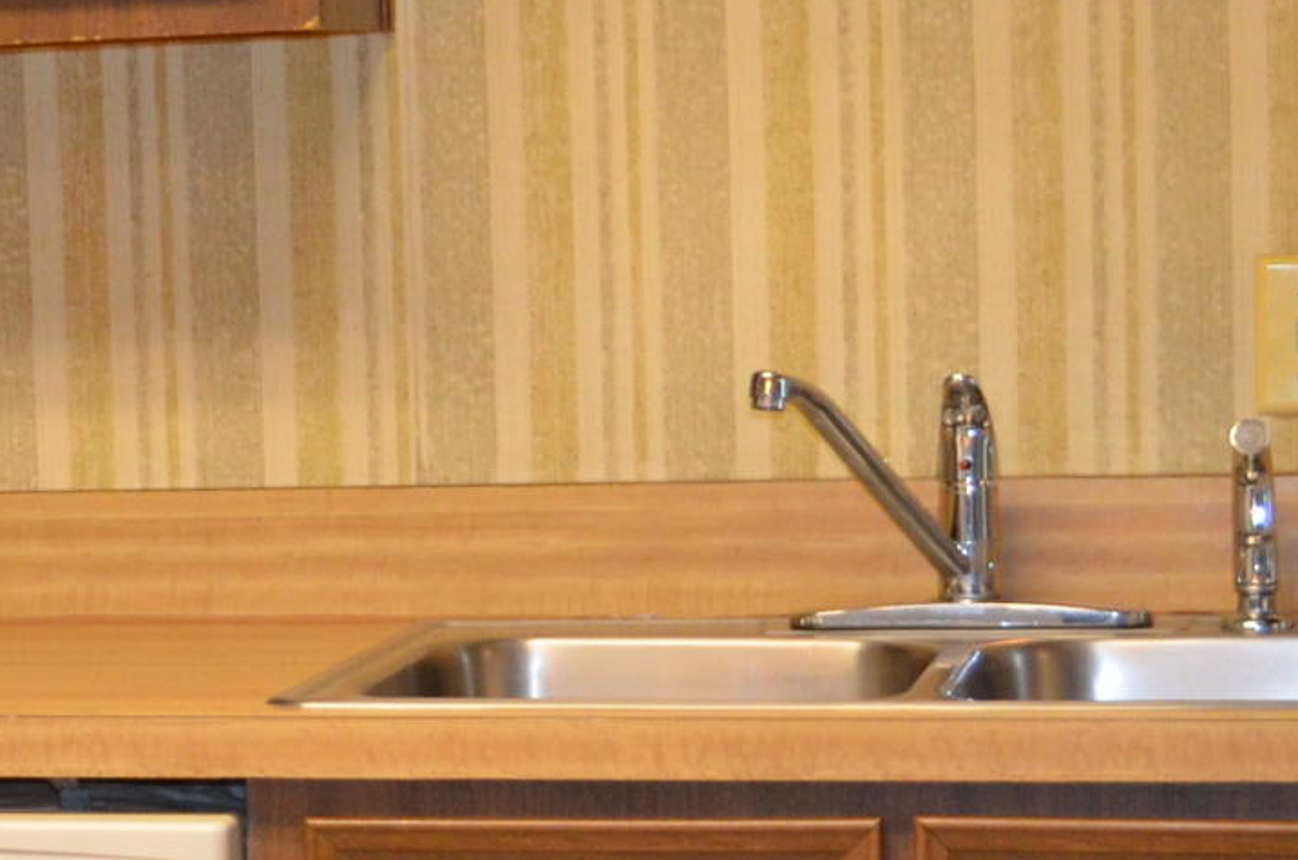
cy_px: 674
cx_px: -467
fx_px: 4966
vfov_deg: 9.9
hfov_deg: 14.2
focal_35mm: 138
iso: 900
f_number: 3.8
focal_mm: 22
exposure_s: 1/60
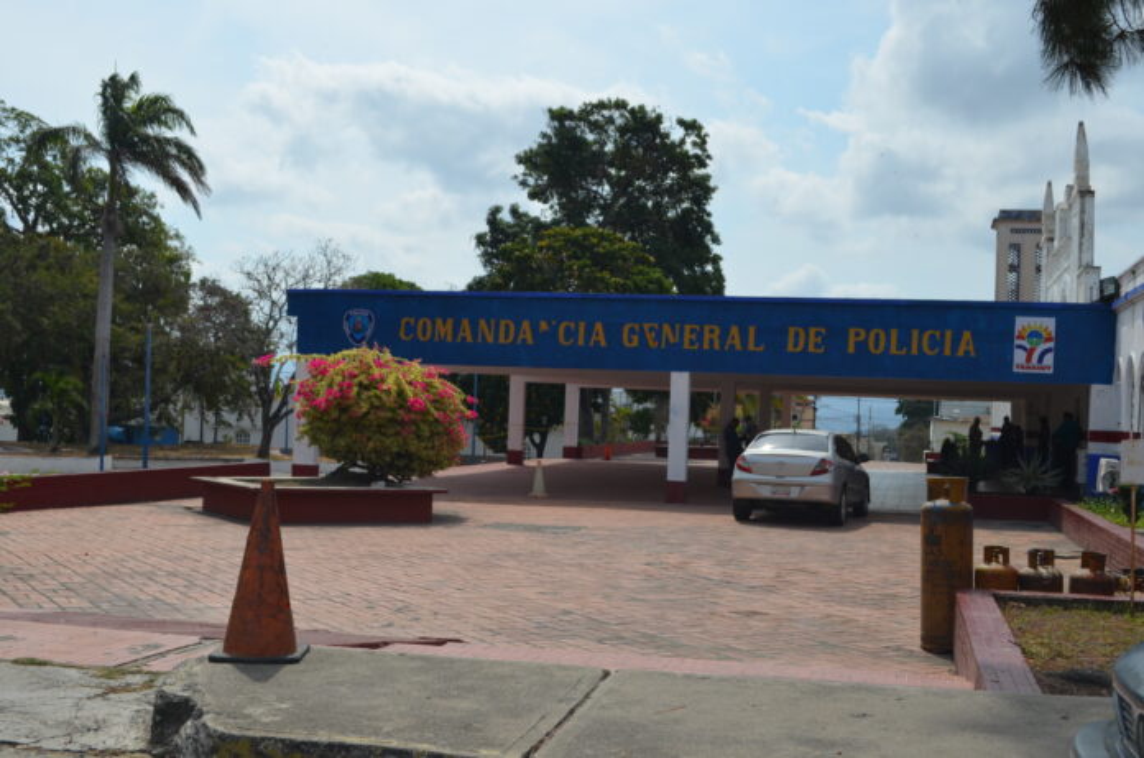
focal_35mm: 44
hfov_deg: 45.0
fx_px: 1379
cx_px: 572
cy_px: 379
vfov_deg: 30.7
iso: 400
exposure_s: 1/1600
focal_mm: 29
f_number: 7.1
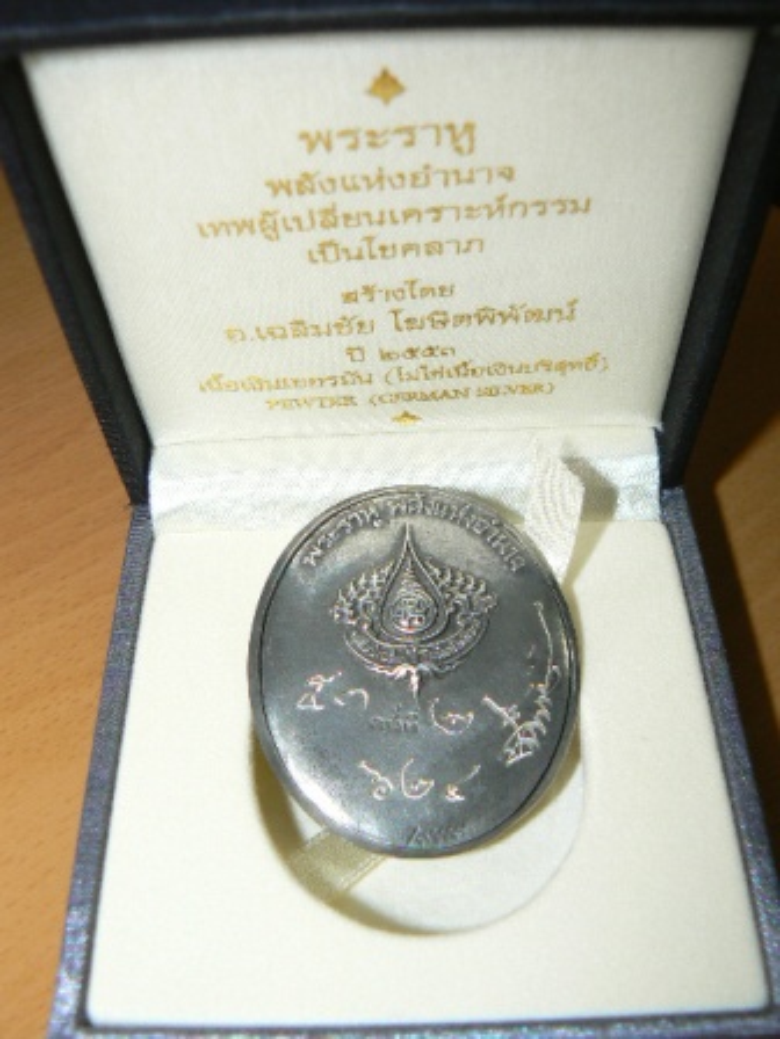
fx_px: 1082
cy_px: 520
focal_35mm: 36
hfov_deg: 39.7
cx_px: 390
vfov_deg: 51.4
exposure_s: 1/20
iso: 100
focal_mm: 6
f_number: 2.8
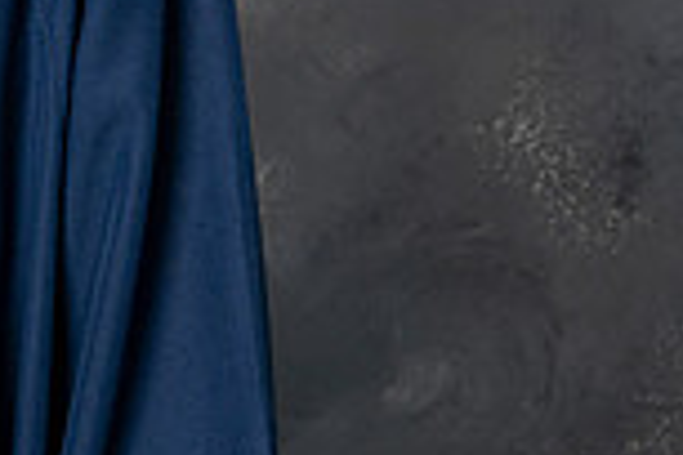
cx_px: -432
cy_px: 47
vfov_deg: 4.9
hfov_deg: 7.2
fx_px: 5312
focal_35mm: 280
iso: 200
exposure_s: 1/200
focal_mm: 43
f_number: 4.5
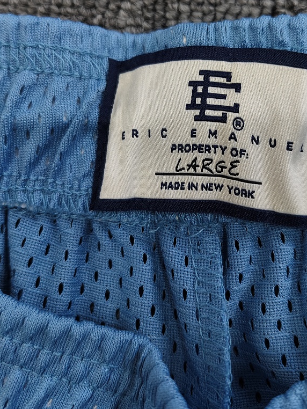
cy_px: 141
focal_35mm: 34
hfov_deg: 41.5
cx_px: 193
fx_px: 402
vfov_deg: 53.0
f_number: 1.88
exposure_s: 1/100
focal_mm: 5.56
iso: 1008
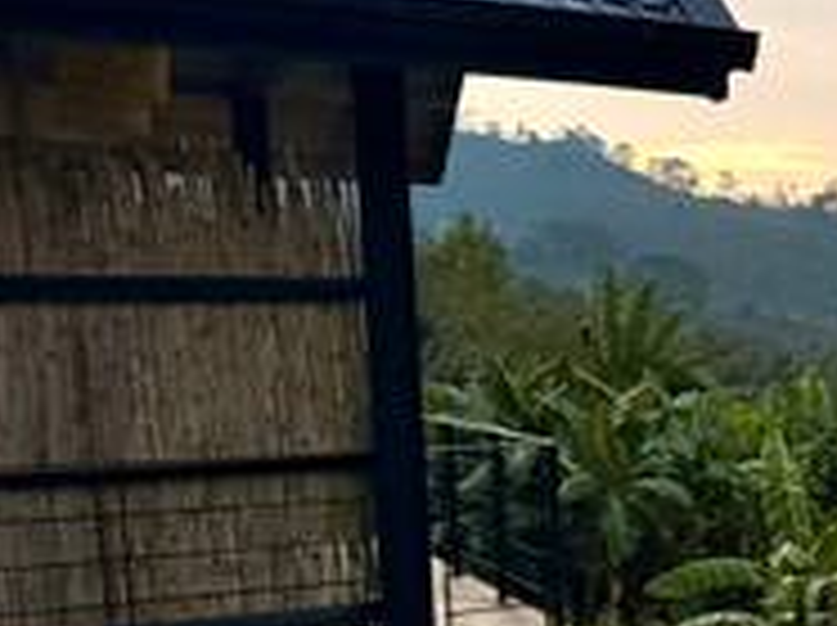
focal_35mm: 62
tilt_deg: -5.2
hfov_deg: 27.1
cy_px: 477
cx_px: 1040
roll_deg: +0.4
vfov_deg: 23.3
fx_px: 1497
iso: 800
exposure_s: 1/54
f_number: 1.78
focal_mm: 6.76
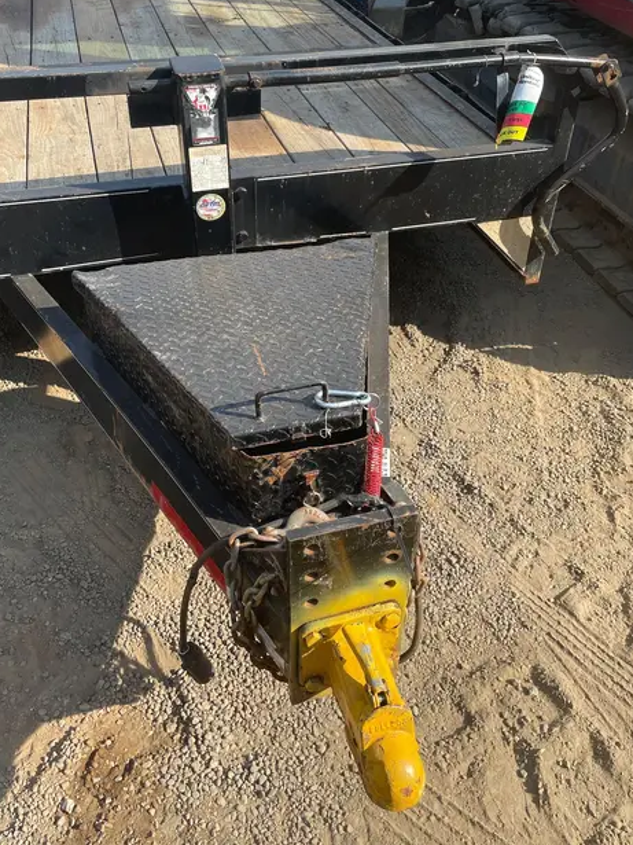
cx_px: 306
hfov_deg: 45.4
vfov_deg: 58.1
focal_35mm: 31
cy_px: 362
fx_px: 756
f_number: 1.6
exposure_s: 1/1916
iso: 50
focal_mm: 4.2
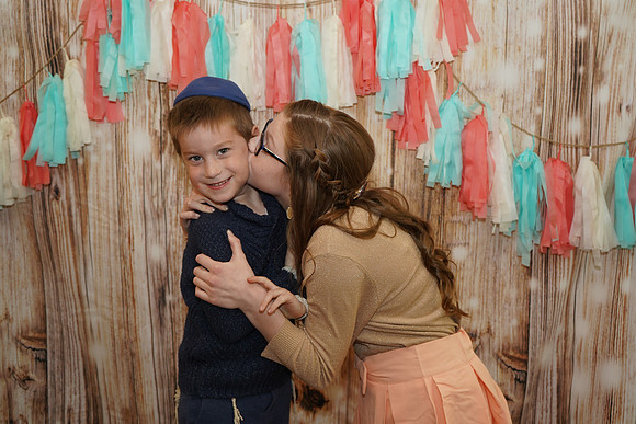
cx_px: 318
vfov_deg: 33.4
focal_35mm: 40
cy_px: 212
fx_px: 707
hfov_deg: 48.4
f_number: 5
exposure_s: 1/100
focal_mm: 40
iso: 250
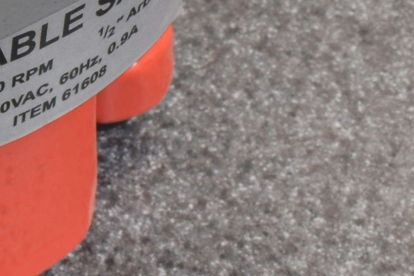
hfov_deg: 9.6
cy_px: -366
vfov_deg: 6.4
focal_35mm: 207
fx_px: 2381
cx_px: -255
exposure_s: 1
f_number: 16
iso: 100
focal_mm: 23
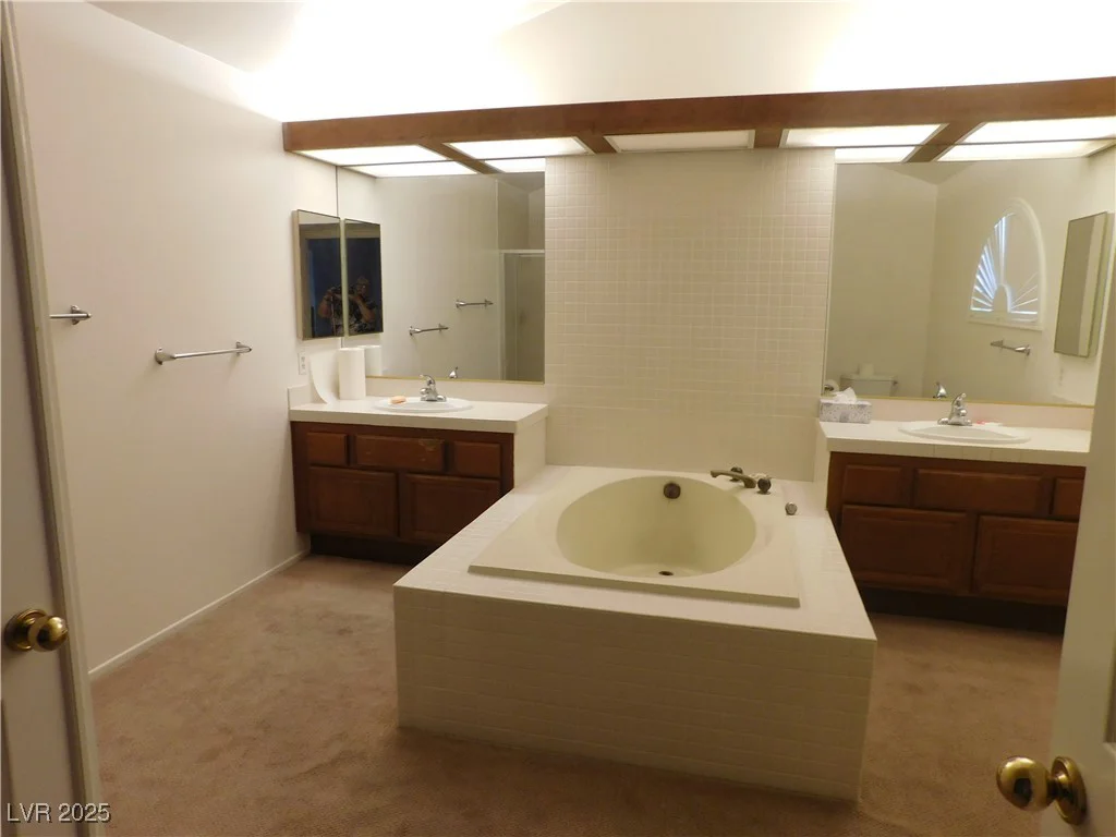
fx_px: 742
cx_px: 558
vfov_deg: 58.9
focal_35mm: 23
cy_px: 418
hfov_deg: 73.9
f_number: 3
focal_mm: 4
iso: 140
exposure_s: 1/30
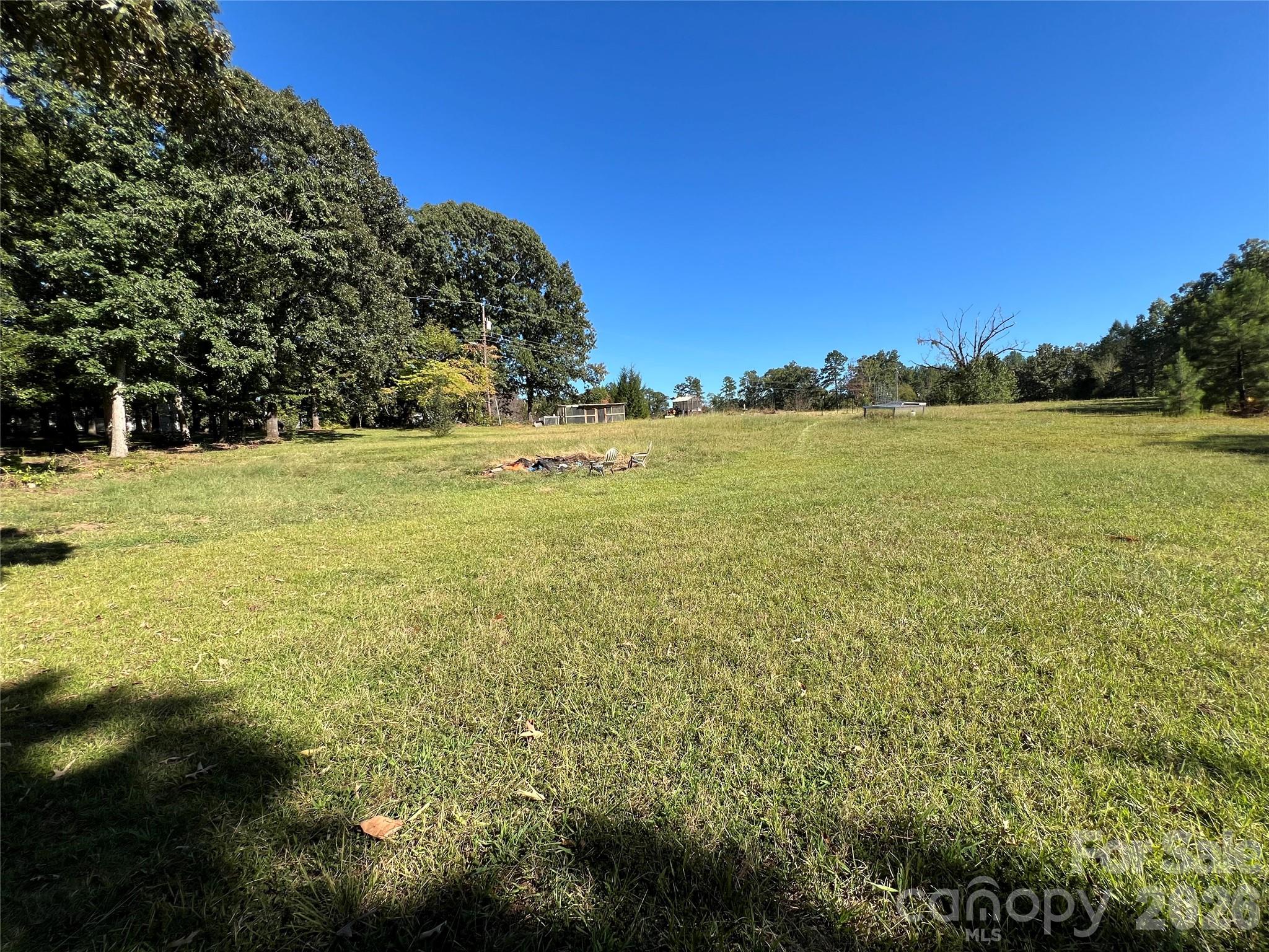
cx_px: 634
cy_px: 476
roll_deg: +2.6
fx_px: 477
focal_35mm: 13
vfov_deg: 89.9
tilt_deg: -4.8
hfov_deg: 106.2
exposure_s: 1/1033
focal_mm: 1.57
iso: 32
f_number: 1.8
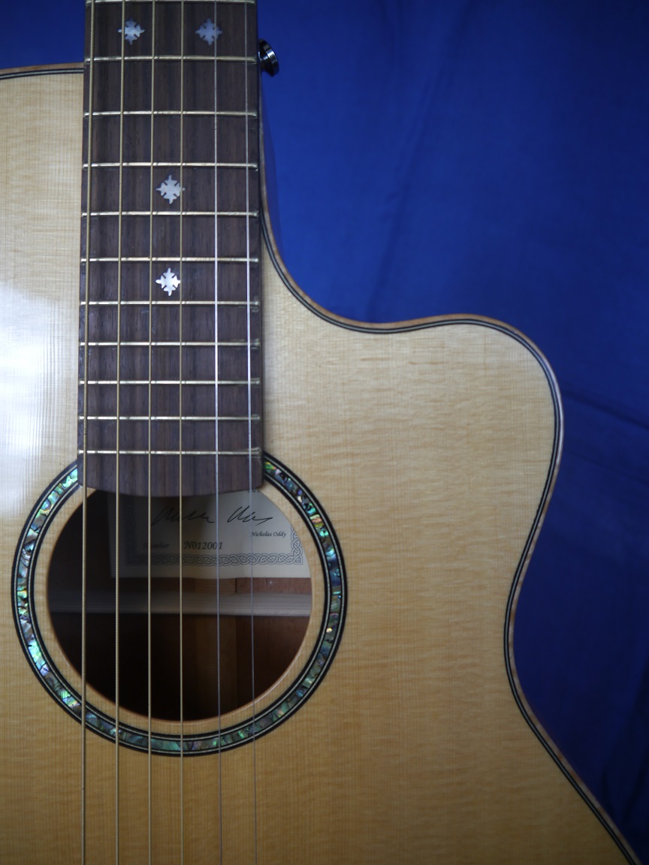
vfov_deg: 63.4
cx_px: 324
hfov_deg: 49.7
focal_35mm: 28
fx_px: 700
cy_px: 432
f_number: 3.5
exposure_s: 1/100
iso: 160
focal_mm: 14
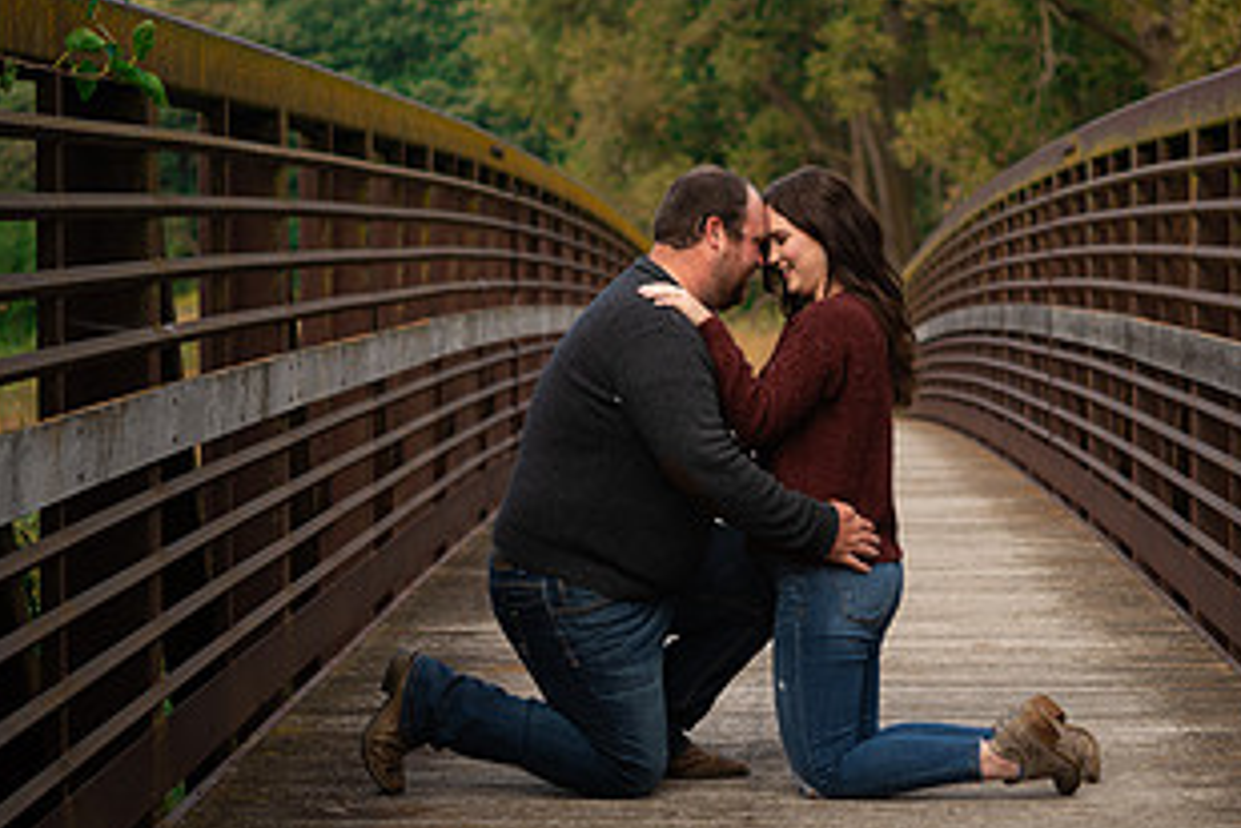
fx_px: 3930
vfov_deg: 12.0
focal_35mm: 114
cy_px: 408
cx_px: 695
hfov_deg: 17.9
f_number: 2.8
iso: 100
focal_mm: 60
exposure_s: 1/500
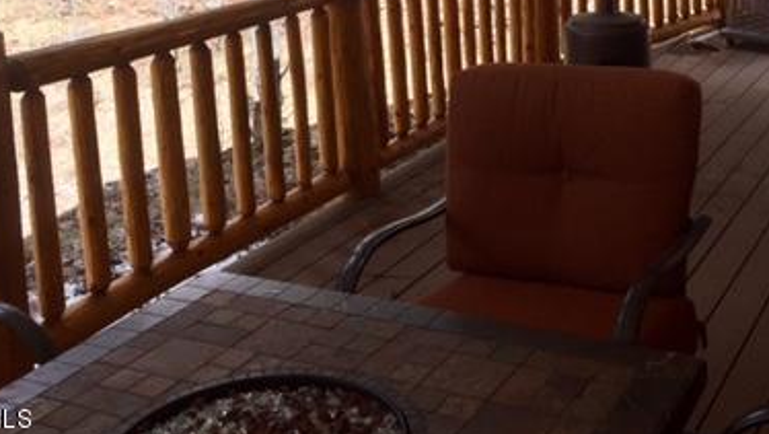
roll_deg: +1.9
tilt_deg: -6.8
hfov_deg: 38.2
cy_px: -33
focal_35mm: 54
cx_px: 496
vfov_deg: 21.2
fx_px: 1102
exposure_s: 1/775
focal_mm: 4.15
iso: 32
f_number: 2.2
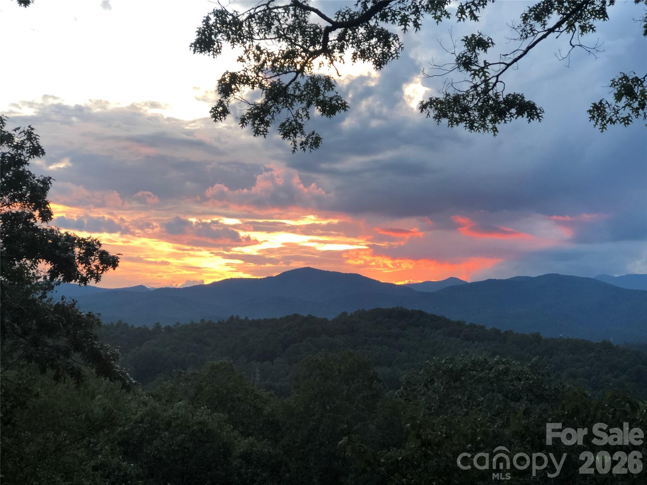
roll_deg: -1.2
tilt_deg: +5.6
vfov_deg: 25.7
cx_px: 324
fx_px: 1065
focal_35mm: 57
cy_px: 242
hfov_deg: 33.8
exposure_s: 1/120
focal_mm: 6.6
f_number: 2.8
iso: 100
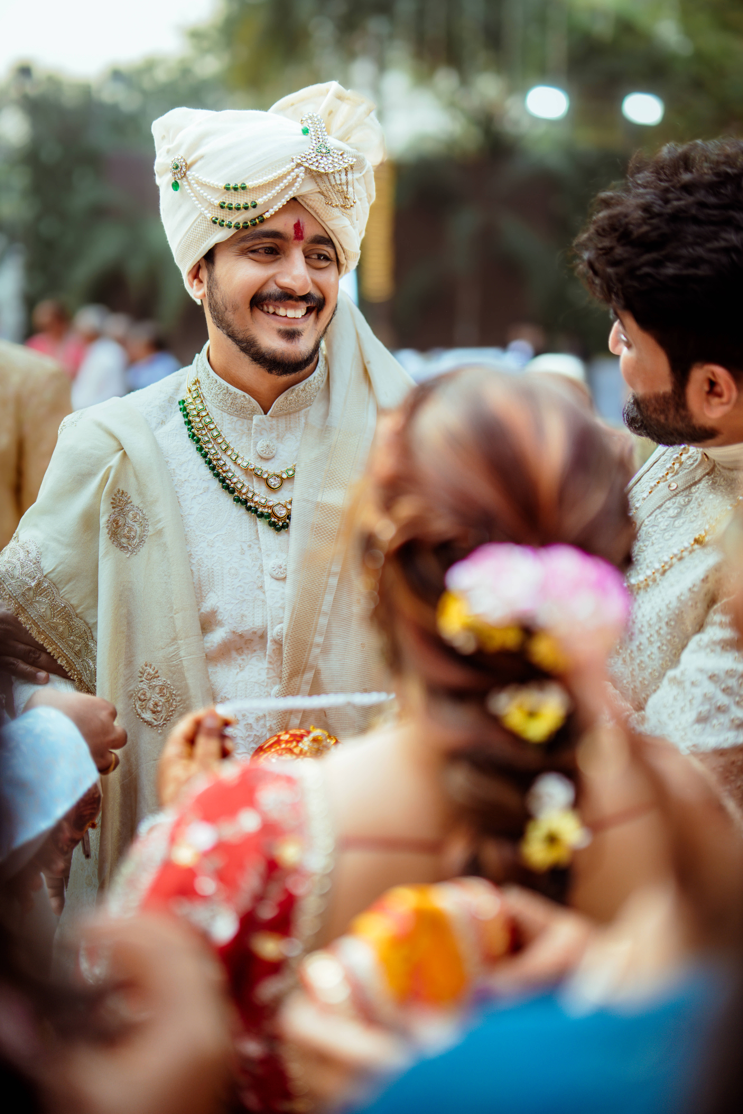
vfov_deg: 39.6
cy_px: 557
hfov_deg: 27.0
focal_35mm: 50
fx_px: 1547
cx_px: 372
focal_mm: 50
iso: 160
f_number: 1.4
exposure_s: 1/500
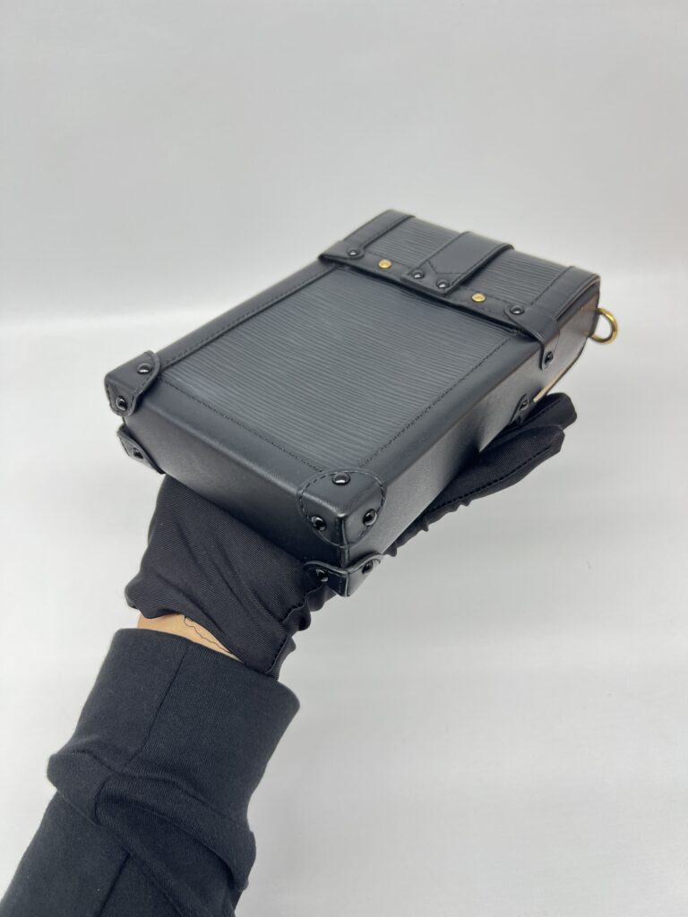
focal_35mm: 26
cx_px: 344
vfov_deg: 67.3
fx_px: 689
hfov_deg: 53.1
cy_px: 458
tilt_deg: -46.7
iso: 80
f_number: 1.5
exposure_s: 1/100
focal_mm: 5.7
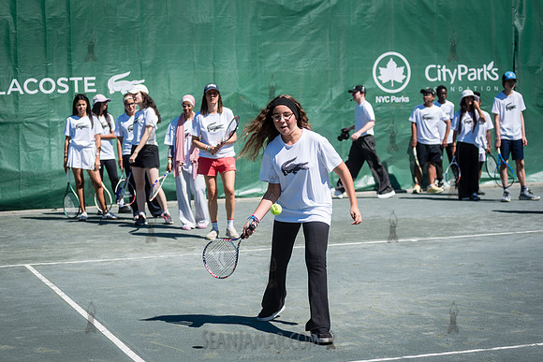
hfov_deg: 25.4
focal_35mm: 80
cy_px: 181
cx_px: 272
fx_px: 1207
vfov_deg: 17.1
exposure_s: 1/2500
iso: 200
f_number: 4
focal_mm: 80
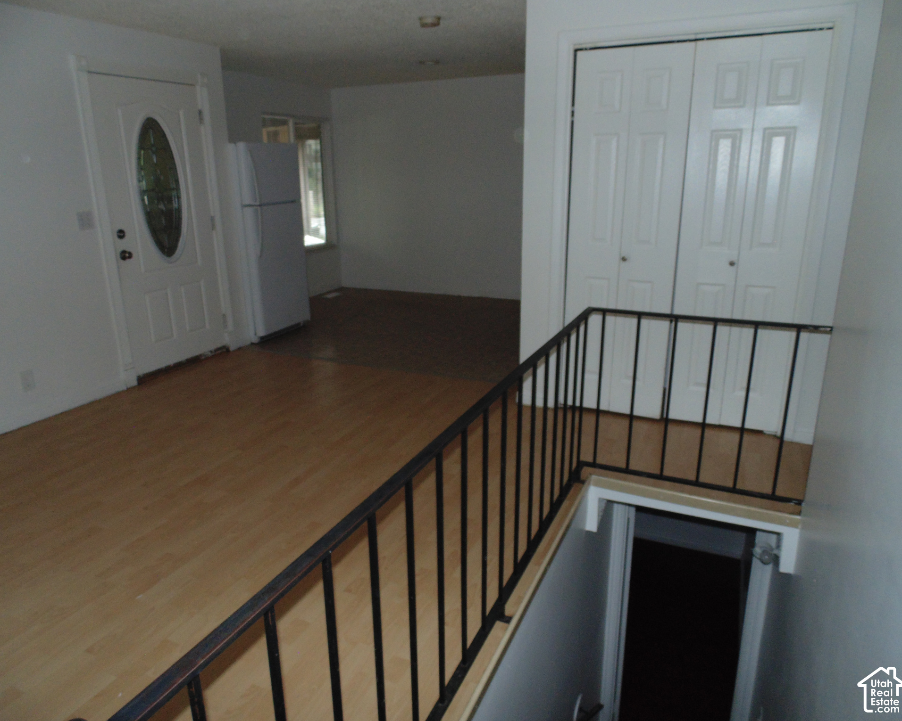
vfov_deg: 60.9
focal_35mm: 23
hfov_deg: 72.6
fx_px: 614
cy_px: 361
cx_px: 437
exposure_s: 1/30
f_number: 3.1
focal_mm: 4
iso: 200
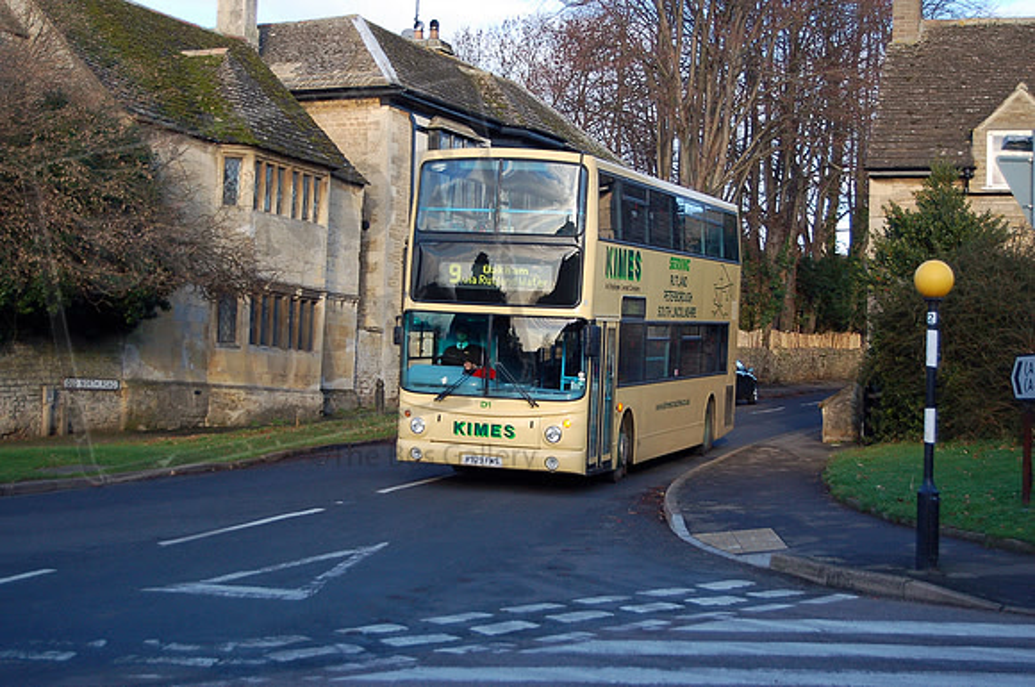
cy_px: 344
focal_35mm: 63
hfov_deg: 31.9
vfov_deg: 21.5
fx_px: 1809
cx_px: 518
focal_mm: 42
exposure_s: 1/500
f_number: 5.3
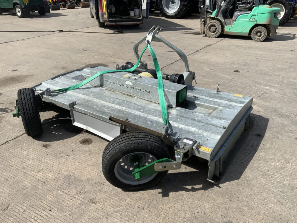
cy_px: 112
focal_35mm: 29
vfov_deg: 48.2
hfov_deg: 61.7
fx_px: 249
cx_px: 148
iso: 16
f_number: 1.8
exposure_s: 1/2538
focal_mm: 3
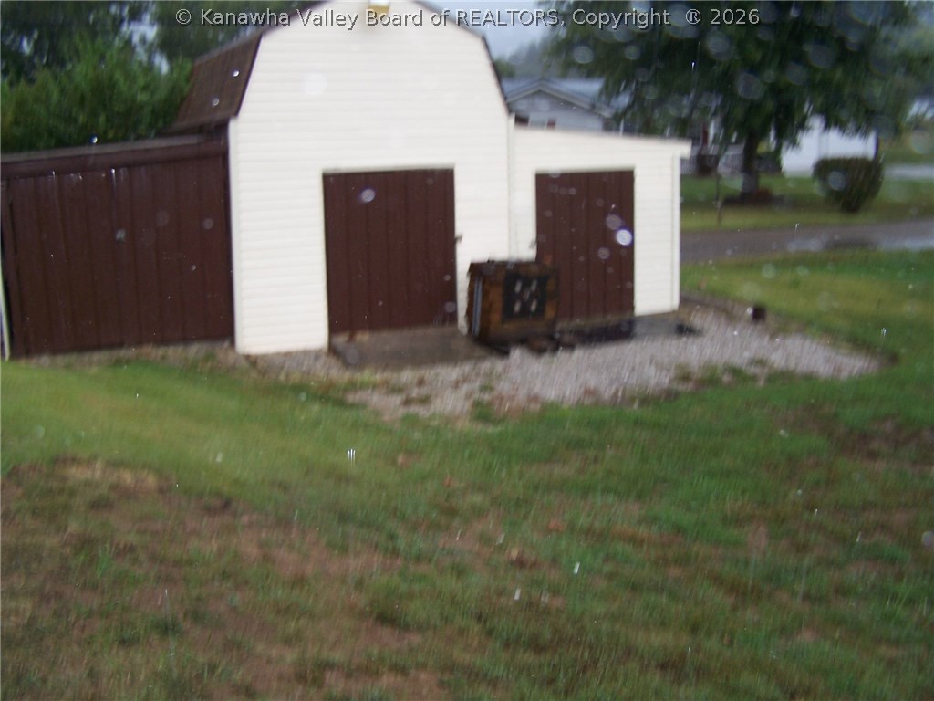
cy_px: 350
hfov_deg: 49.0
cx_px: 467
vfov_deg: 37.7
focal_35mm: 38
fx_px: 1025
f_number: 2.8
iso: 80
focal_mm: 6.3
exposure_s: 1/60
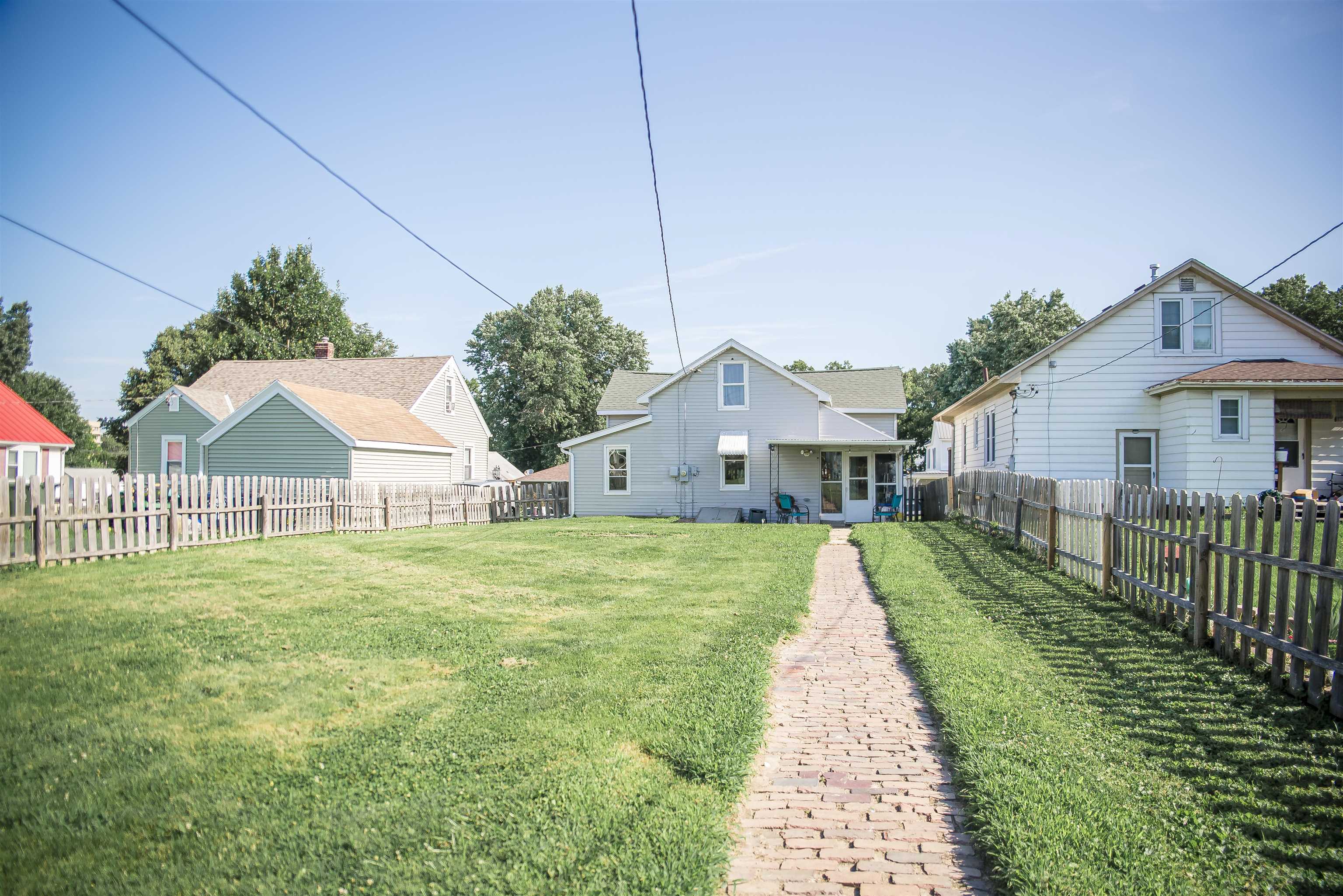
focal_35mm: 24
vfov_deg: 53.2
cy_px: 448
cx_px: 672
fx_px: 896
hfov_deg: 73.7
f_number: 2.8
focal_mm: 24
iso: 500
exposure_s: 1/4000
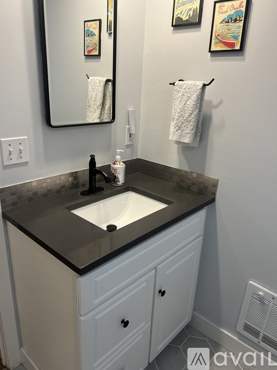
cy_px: 185
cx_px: 138
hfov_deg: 53.0
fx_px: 277
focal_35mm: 26
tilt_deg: -18.9
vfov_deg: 67.3
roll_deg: -2.5
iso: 64
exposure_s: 1/60
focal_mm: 5.7
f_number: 1.5
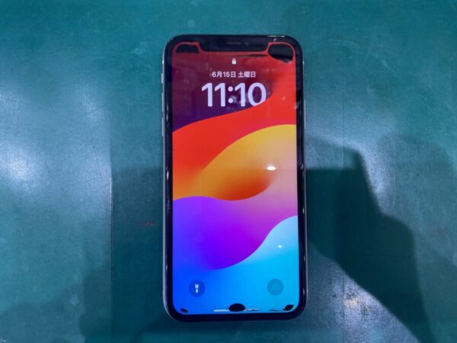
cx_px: 228
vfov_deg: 53.1
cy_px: 172
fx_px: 343
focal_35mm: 26
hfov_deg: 67.3
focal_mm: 4.25
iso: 100
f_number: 1.8
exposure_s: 1/120
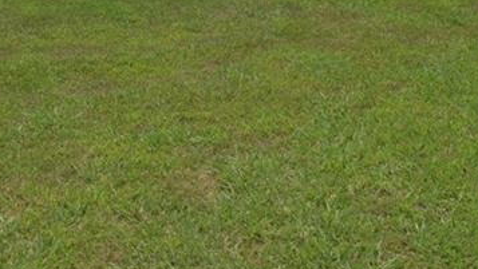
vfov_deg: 13.9
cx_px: 107
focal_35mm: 81
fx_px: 1027
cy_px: -147
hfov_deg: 25.8
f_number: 9
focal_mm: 18
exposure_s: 1/200
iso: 100
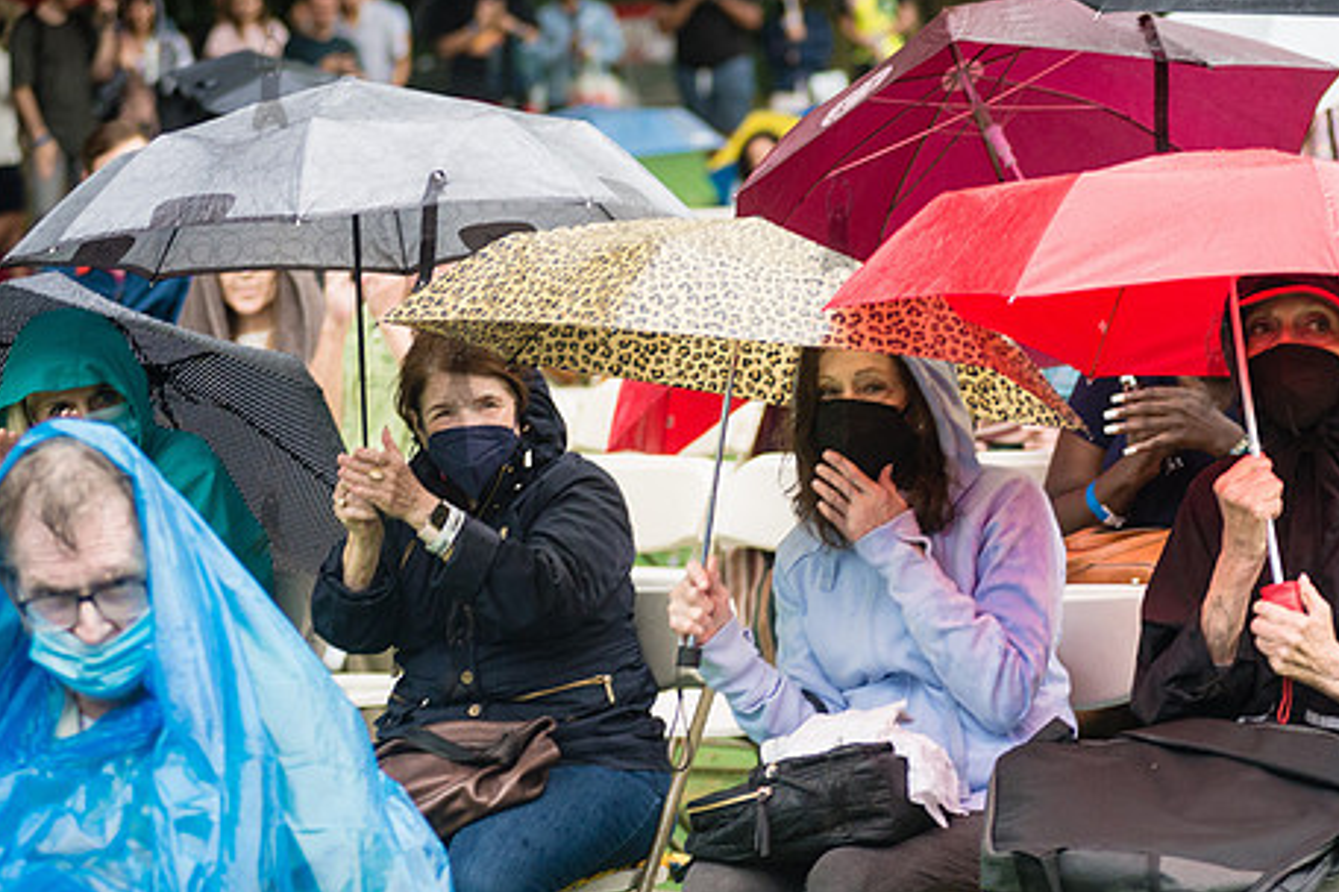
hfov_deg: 15.2
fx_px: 5021
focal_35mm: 135
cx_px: 915
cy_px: 577
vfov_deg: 10.2
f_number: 4
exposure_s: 1/320
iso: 1600
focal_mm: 92
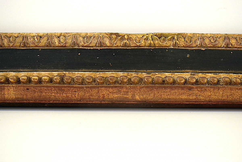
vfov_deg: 28.9
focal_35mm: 46
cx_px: 121
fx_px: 313
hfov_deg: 42.3
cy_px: 81
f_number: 5.6
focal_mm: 31
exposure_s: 1/125
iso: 500
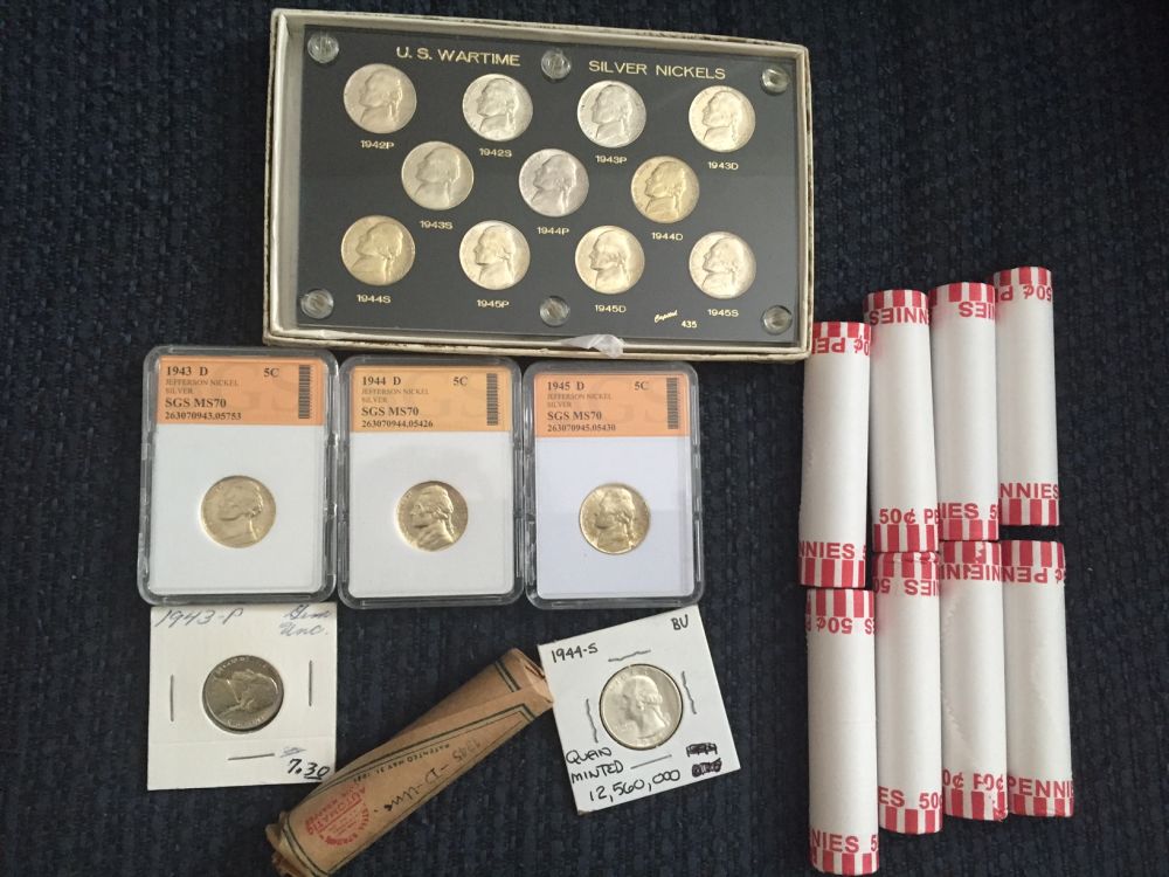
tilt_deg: -86.5
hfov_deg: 61.7
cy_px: 438
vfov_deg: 48.2
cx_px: 584
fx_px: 979
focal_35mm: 29
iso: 250
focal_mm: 4.15
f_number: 2.2
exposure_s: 1/30
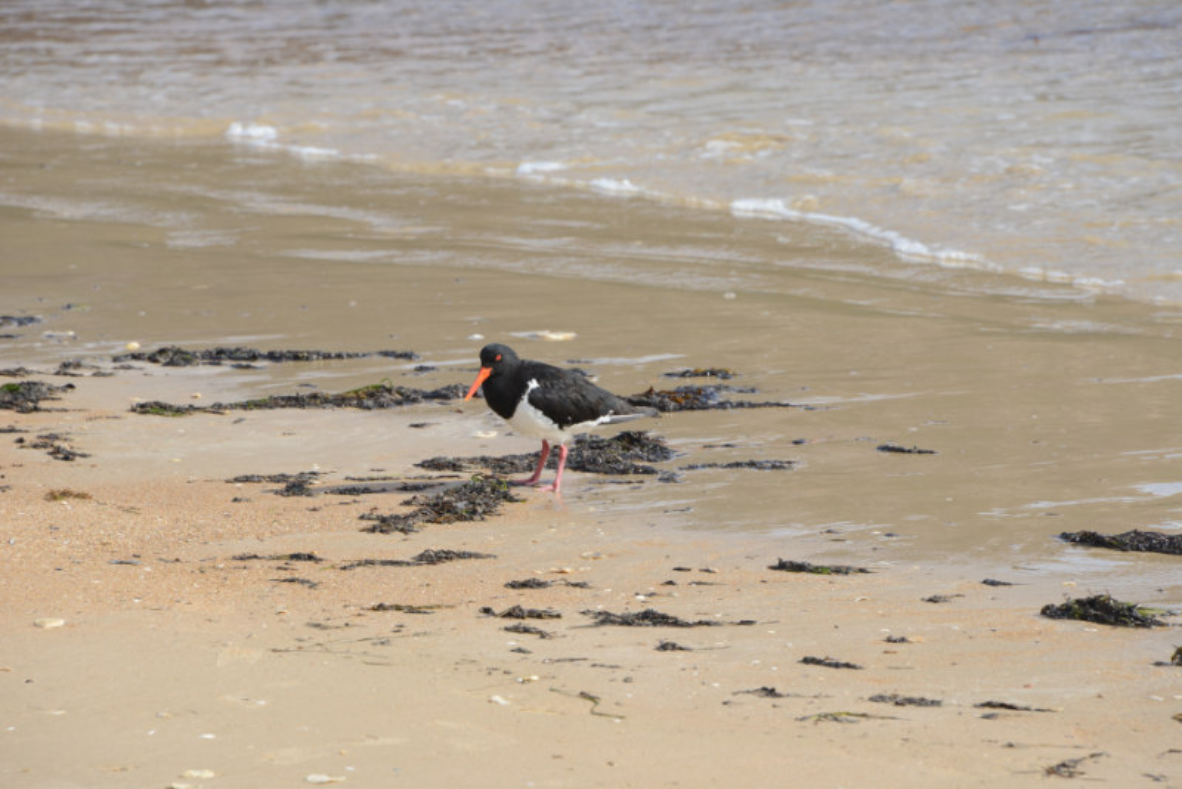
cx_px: 591
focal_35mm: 300
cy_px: 394
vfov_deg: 4.6
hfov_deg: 6.9
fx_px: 9853
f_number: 13
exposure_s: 1/200
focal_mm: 300
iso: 250
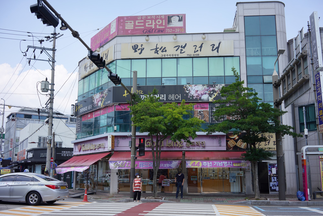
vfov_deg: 37.9
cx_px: 162
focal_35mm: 35
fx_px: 314
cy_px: 108
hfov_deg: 54.4
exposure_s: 1/100
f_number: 11
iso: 100
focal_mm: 35
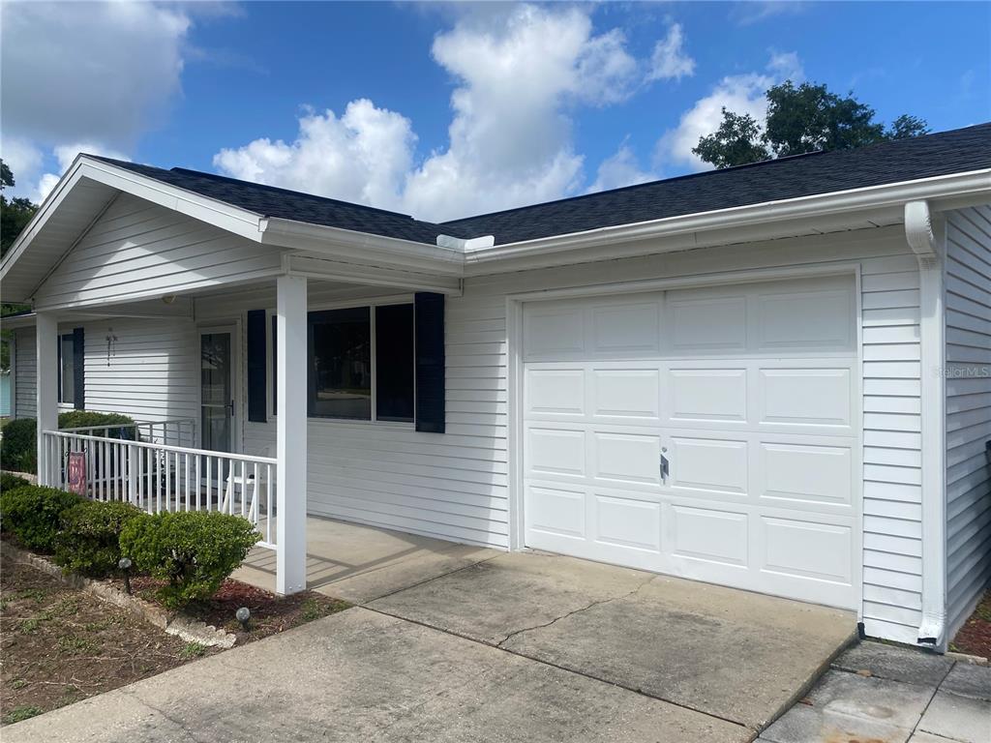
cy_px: 372
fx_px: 744
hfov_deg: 67.3
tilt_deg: -0.1
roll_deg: +0.1
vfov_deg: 53.1
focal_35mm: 26
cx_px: 496
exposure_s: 1/4444
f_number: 1.8
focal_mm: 4.25
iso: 32
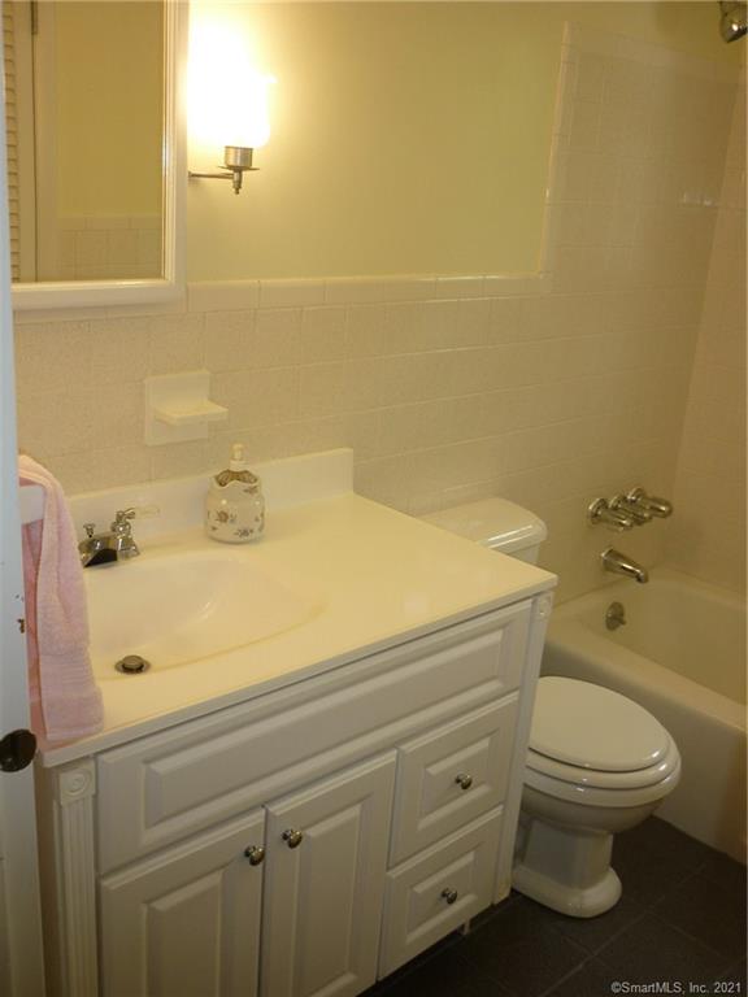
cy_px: 498
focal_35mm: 33
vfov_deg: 55.4
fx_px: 951
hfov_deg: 42.9
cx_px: 374
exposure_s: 1/30
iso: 100
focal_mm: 5.5
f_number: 2.8
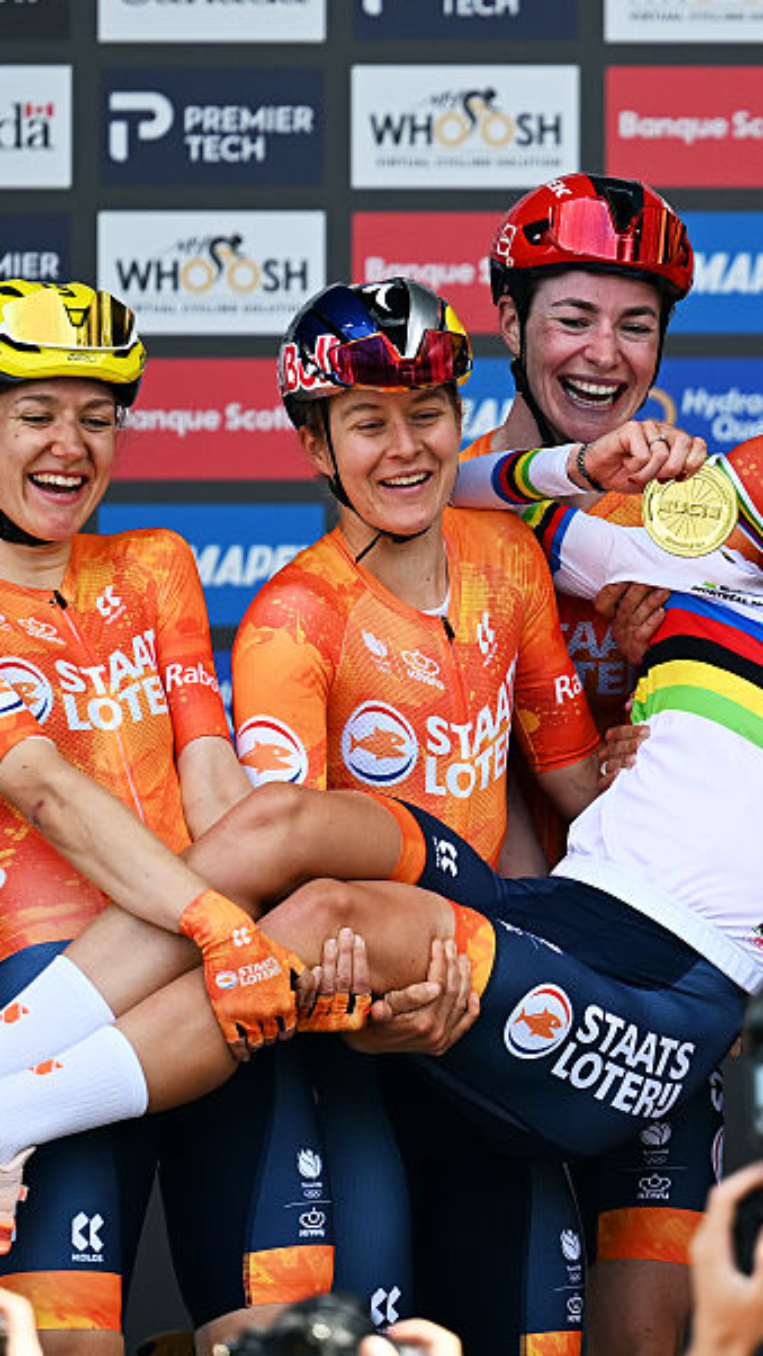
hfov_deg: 2.7
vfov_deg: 4.8
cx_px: 779
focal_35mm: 454
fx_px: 16316
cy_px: 664
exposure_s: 1/1250
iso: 250
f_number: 2.8
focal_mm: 170
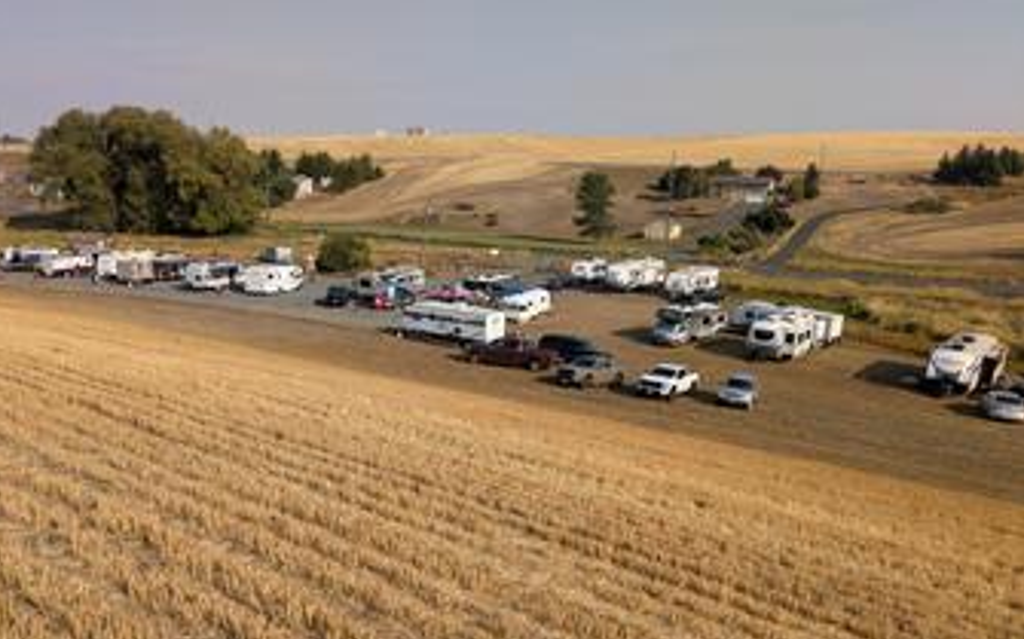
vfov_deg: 45.8
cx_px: 506
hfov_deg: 68.4
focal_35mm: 27
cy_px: 370
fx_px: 753
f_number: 1.89
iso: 45
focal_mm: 5.43
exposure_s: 1/2155
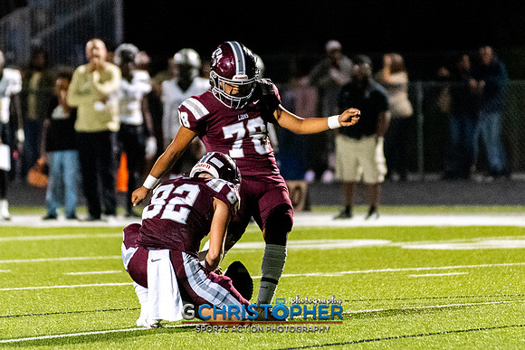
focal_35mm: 432
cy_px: 143
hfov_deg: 4.8
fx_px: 6297
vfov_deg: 3.2
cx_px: 240
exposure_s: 1/800
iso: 5000
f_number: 2.8
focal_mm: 200
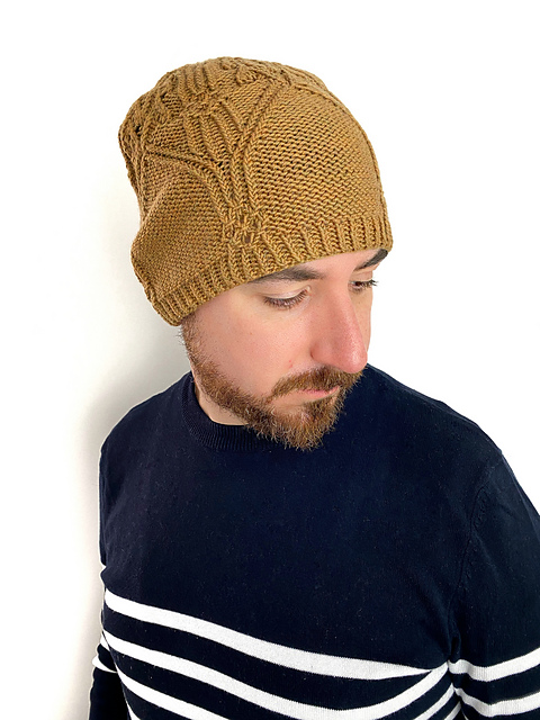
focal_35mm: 26
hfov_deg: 53.1
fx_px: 541
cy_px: 360
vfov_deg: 67.3
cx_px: 270
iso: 125
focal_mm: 4.25
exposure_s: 1/50
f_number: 1.8
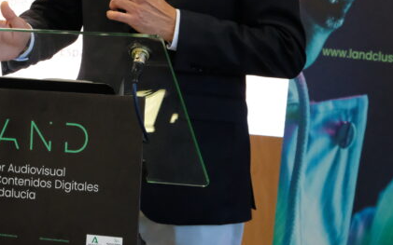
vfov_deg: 9.7
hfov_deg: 15.5
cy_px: -23
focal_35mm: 134
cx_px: 83
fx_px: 1435
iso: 6400
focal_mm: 35.8
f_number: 5
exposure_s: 1/250
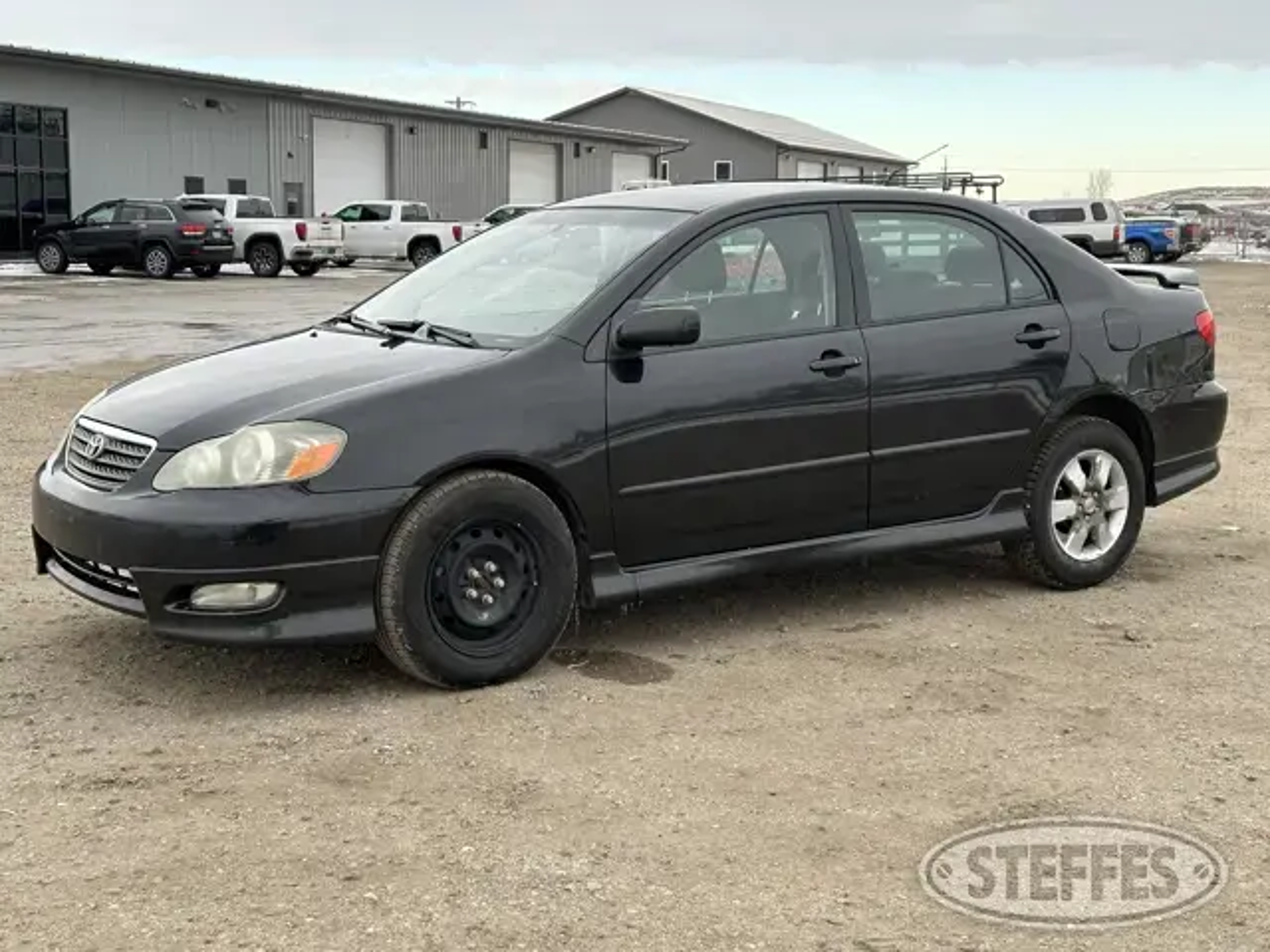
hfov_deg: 39.7
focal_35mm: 48
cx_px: 635
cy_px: 476
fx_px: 1761
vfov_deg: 30.3
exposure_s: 1/435
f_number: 1.78
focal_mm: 6.86
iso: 64
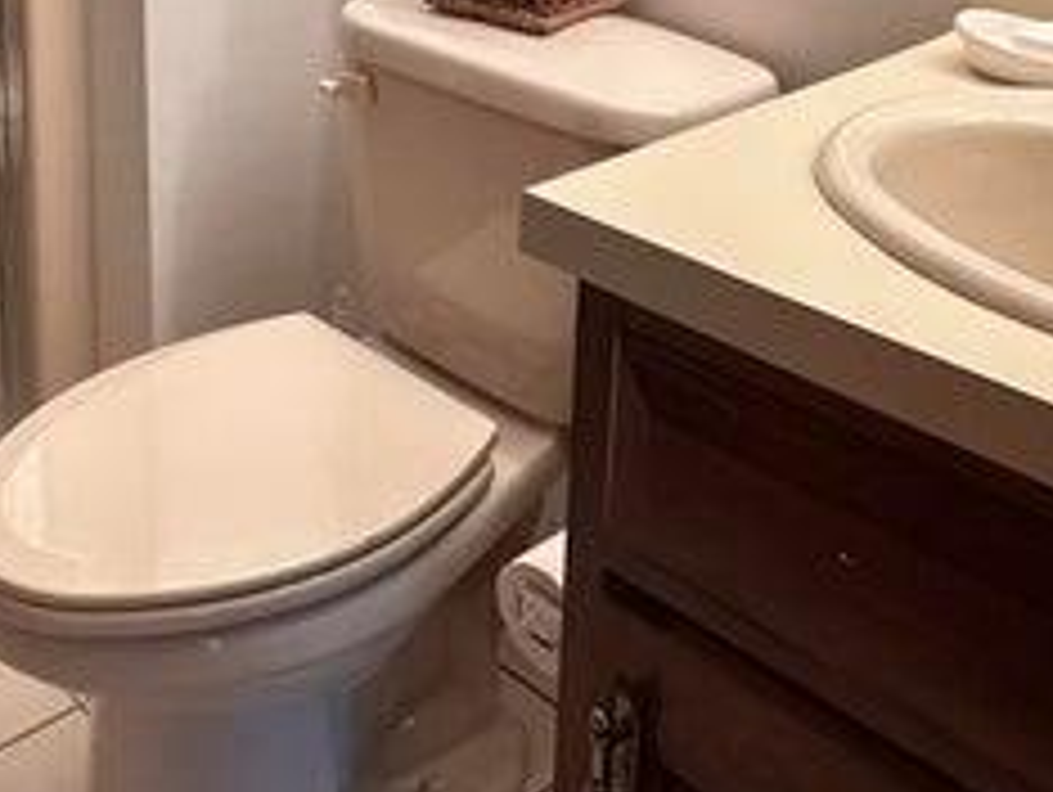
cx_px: 281
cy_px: -58
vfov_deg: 26.6
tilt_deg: -13.3
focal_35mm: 51
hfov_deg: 36.7
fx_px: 1553
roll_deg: +0.3
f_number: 2.2
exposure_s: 1/60
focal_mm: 2.22
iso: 200
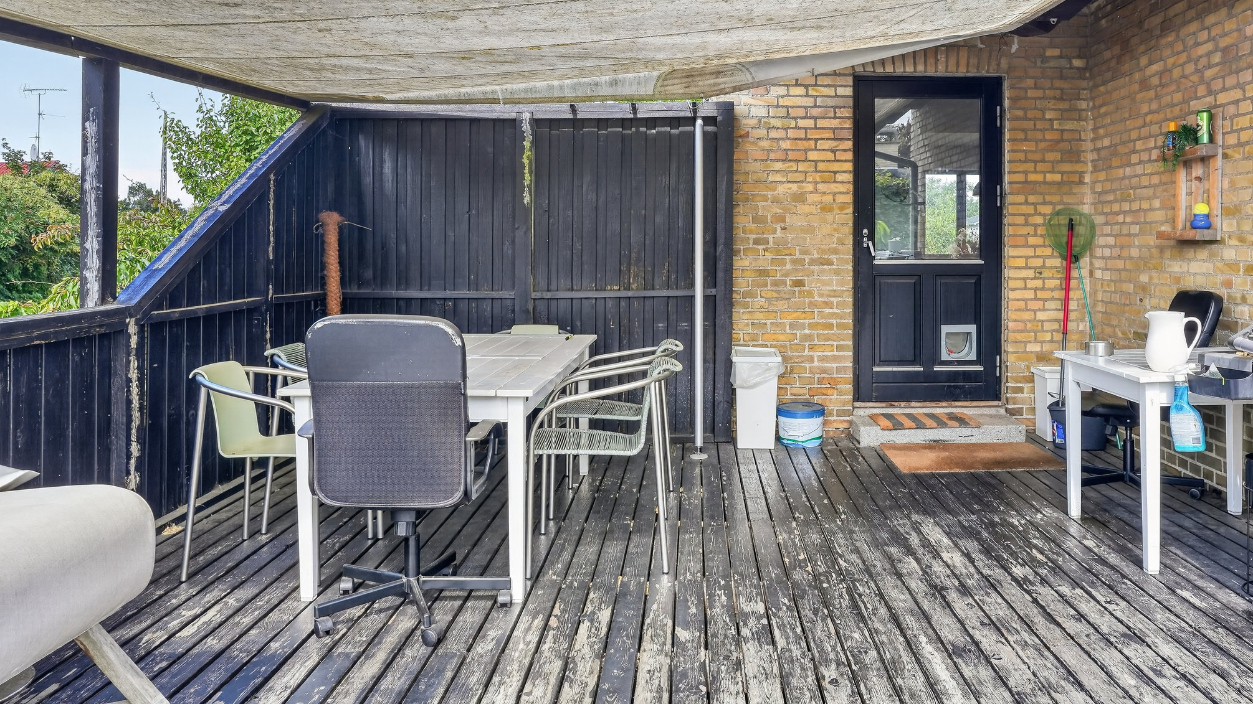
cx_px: 697
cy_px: 258
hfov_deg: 67.7
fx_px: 930
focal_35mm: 28
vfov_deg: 41.2
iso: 500
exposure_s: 1/320
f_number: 8
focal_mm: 21
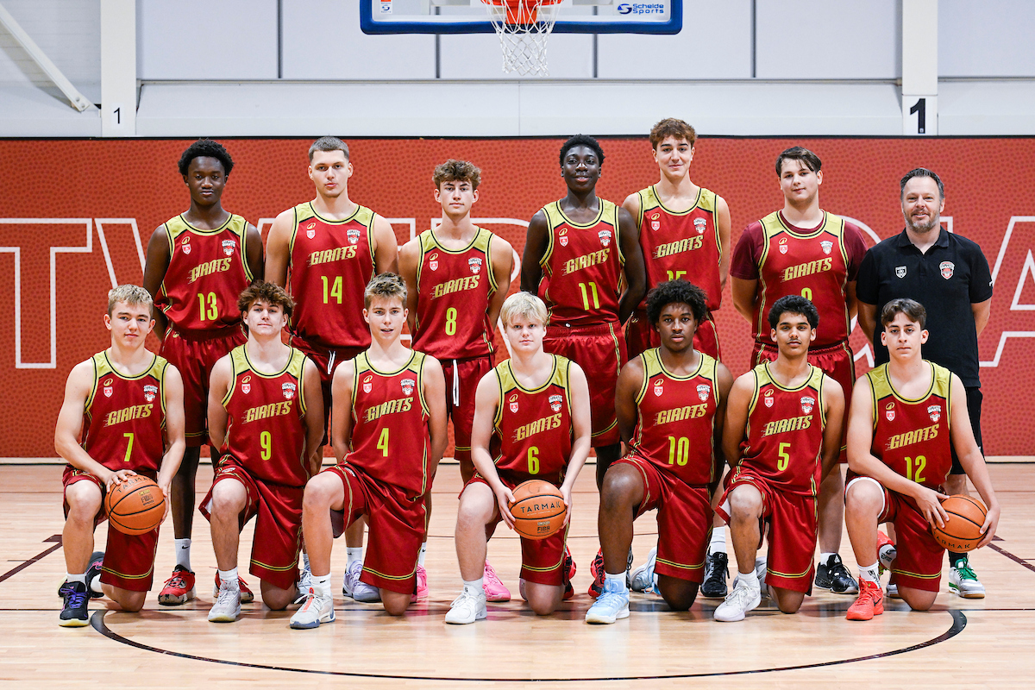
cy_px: 345
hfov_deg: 23.9
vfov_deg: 16.1
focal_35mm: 85
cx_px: 518
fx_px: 2444
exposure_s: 1/200
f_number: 5
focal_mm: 85
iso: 3200
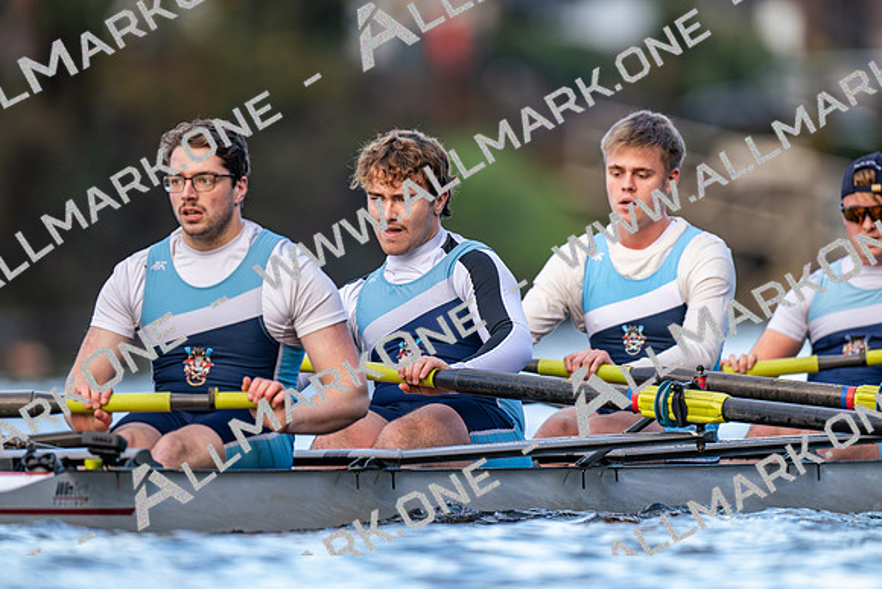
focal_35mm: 600
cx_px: 441
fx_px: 14703
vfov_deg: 2.3
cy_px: 294
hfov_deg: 3.4
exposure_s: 1/2500
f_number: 4
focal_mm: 600
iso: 2000
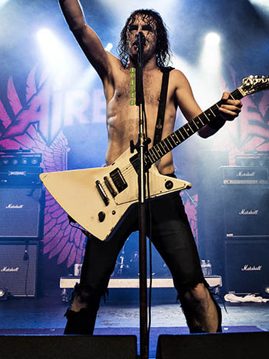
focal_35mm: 45
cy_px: 112
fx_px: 466
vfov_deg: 41.4
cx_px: 147
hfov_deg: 32.2
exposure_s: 1/320
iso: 4000
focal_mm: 31
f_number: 6.3
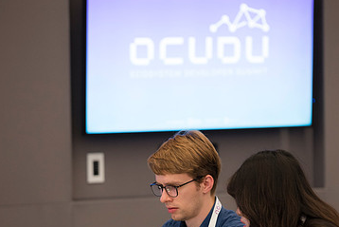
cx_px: 193
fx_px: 2364
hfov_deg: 8.2
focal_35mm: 251
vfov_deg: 5.5
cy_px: 166
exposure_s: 1/125
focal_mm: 155
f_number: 2.8
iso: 1000
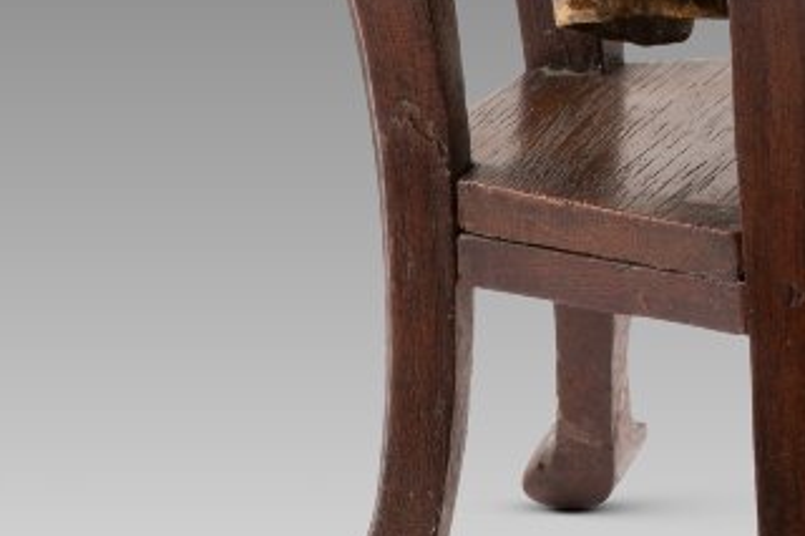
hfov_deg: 6.4
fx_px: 7129
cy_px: -476
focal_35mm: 319
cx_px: 811
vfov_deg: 4.3
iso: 100
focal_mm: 85
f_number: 14
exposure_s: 1/2.5
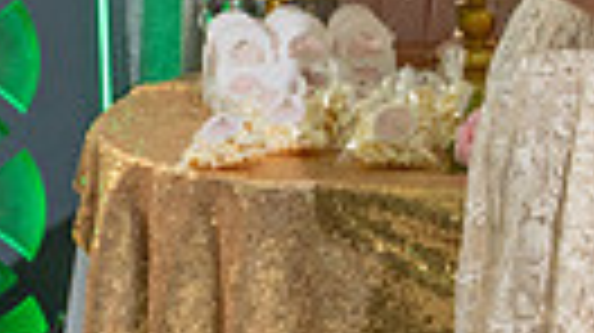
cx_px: 1104
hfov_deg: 12.7
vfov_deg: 7.9
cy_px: 4
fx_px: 2392
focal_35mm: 152
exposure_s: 1/160
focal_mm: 24
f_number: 8
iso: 1000
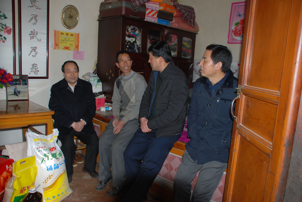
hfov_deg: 61.9
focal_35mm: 30
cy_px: 101
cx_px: 151
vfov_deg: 43.7
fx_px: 252
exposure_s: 1/60
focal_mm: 20
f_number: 3.8
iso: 200
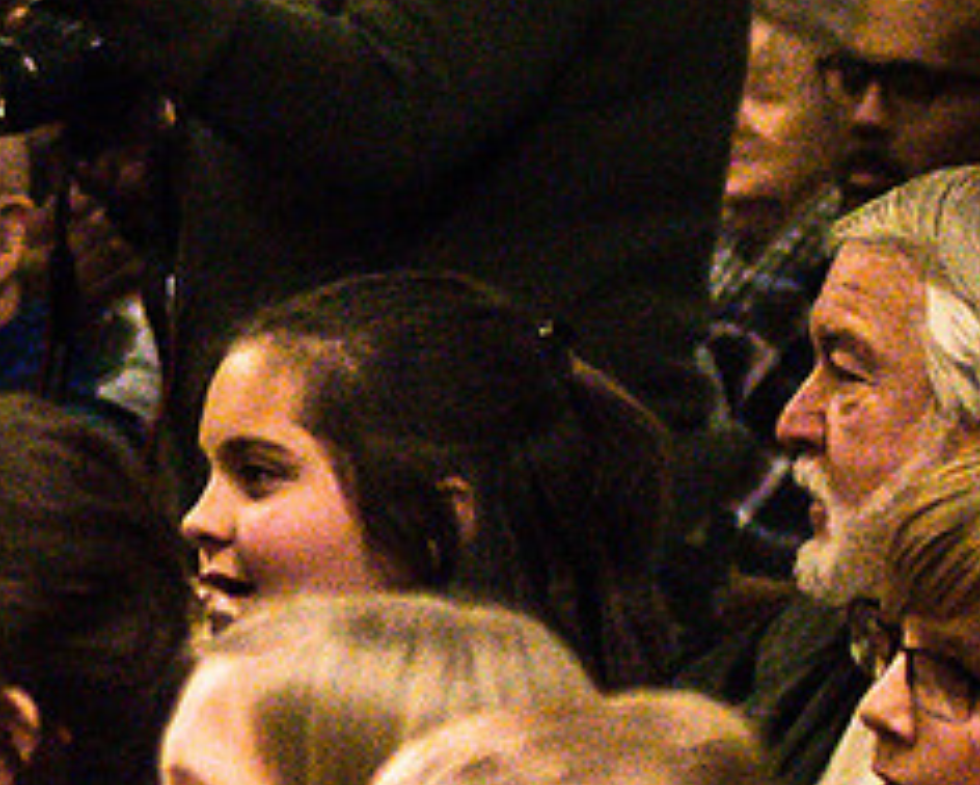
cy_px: 397
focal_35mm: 550
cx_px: -1131
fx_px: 15959
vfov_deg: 2.8
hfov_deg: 3.5
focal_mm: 80
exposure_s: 1/200
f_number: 2.8
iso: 6400
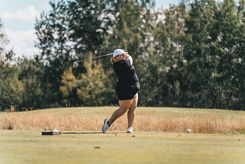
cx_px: 122
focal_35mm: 155
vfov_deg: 8.9
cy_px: 82
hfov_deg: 13.2
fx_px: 1055
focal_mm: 150
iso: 100
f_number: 2.8
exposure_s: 1/2000
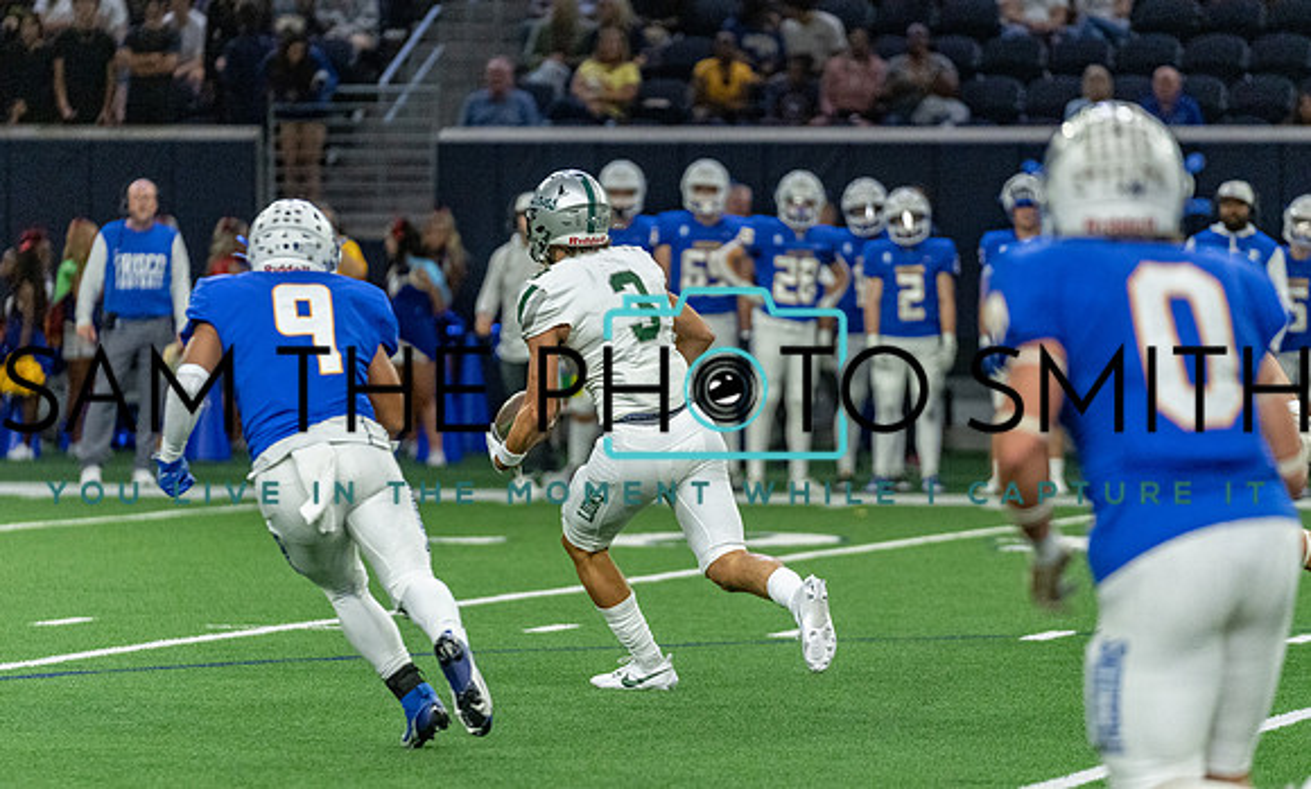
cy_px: 400
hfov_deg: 8.0
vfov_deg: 4.8
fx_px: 9386
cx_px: 625
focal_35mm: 265
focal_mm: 200
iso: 4000
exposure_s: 1/1250
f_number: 2.8
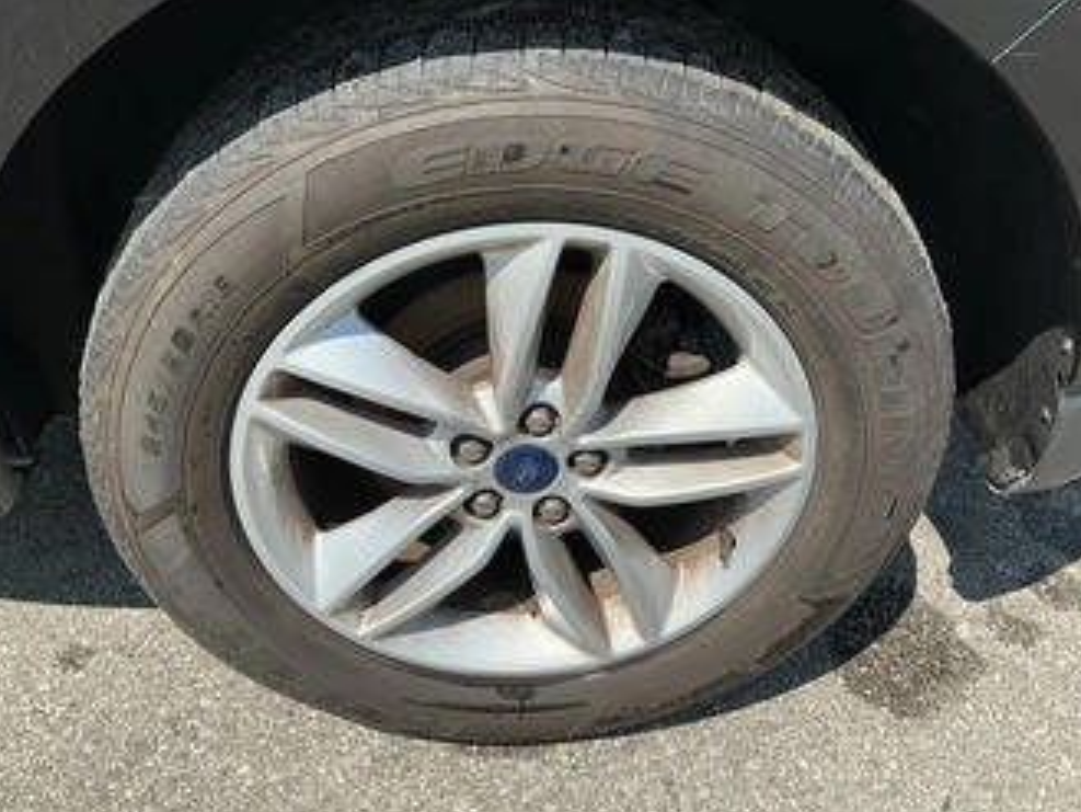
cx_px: 539
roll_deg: -7.4
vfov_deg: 41.8
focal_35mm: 34
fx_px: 1062
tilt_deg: -37.1
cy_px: 431
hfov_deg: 53.9
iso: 25
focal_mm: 3
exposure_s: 1/1534
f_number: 1.8
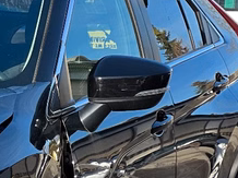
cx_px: -150
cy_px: 193
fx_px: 1944
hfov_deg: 6.9
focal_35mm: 283
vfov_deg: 5.2
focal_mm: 9
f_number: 2.8
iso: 25
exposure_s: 1/147
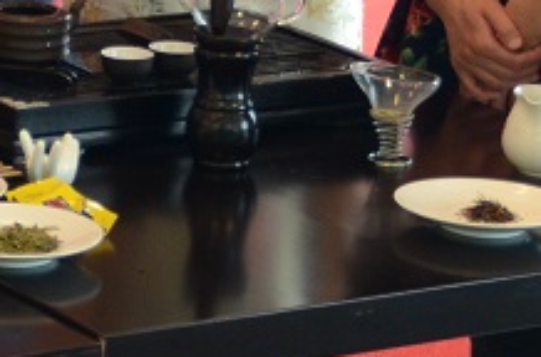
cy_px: -293
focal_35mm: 240
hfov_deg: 8.5
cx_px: -67
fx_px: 3593
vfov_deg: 5.6
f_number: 4
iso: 800
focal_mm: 29
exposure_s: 1/30
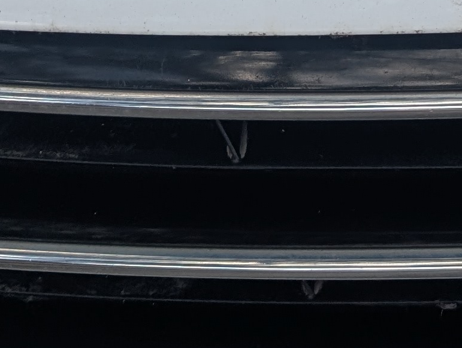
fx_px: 1698
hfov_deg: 14.6
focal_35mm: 127
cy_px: -229
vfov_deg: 11.1
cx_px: 647
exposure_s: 1/557
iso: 32
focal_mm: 6.9
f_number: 1.68
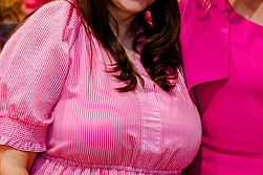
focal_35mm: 119
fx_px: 869
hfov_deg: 16.9
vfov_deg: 11.3
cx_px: 251
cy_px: -15
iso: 2500
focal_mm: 40
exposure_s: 1/125
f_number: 3.5
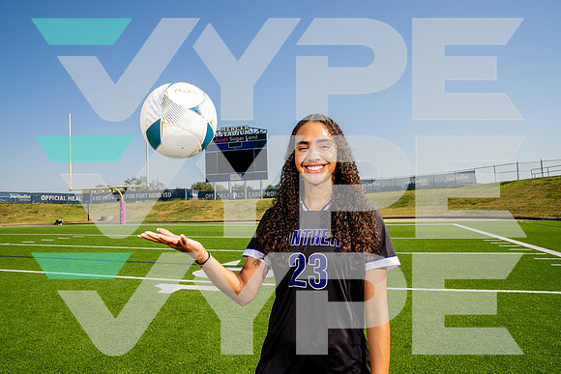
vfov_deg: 53.2
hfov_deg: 73.7
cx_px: 280
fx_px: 374
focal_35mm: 24
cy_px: 187
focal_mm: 24
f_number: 7.1
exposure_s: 1/125
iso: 50
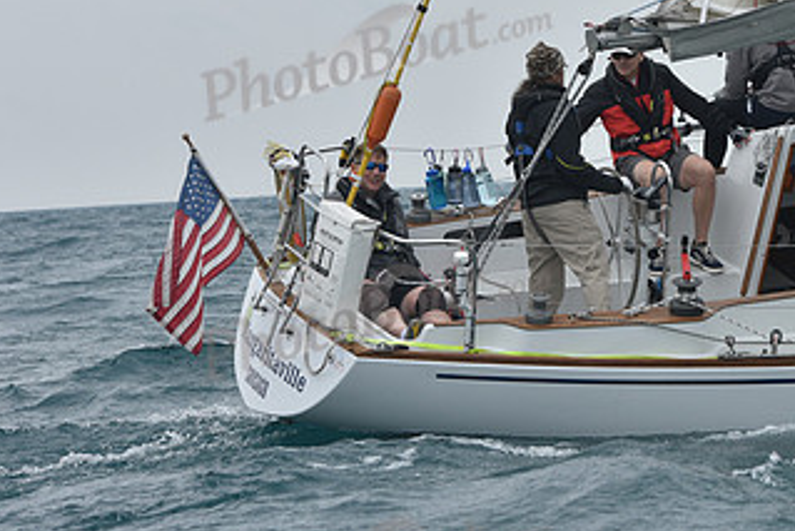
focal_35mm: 200
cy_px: 151
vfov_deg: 6.9
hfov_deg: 10.2
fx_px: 4418
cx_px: 683
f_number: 7.1
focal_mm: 110
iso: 250
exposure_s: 1/800
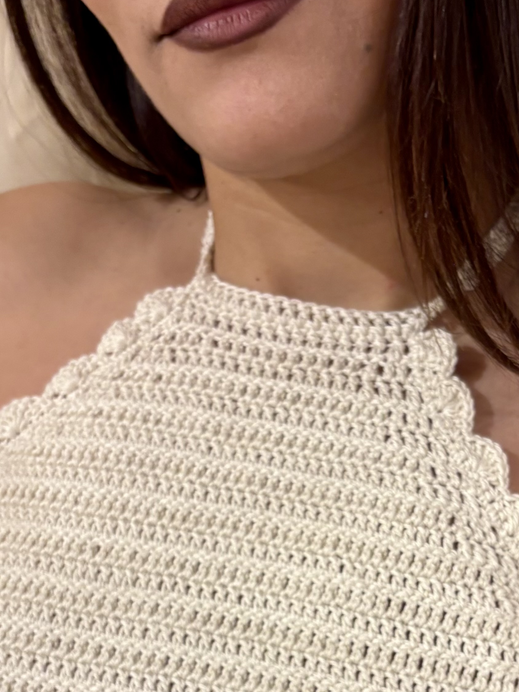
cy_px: 589
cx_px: 413
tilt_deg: -12.5
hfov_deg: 22.0
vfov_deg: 28.5
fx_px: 1319
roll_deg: +1.0
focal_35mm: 66
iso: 160
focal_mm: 5.96
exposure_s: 1/50
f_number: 1.6
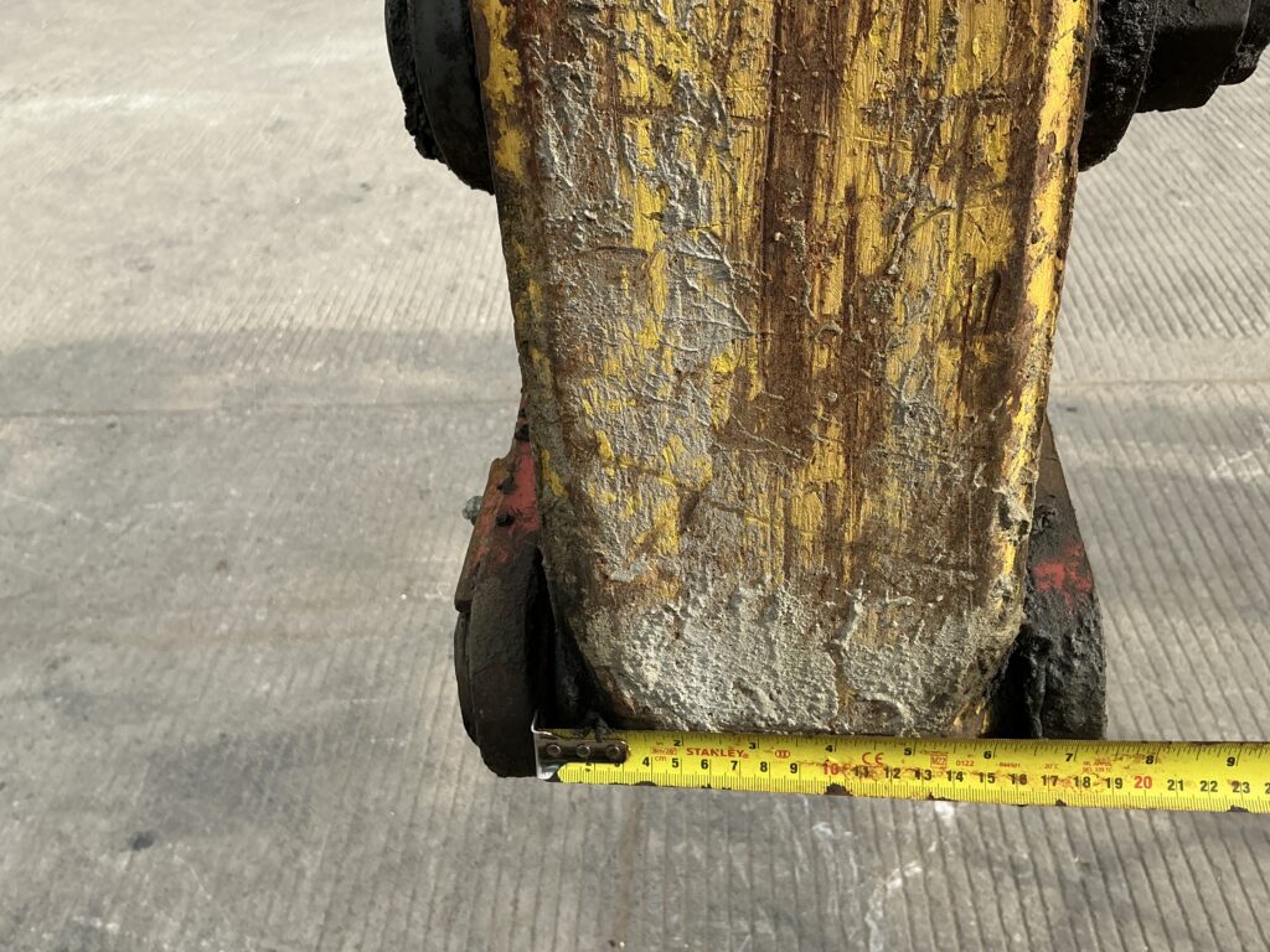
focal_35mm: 28
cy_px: 476
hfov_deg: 63.4
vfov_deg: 49.7
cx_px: 635
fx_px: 1027
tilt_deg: -40.7
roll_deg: +6.4
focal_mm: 3
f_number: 1.8
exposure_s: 1/657
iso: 25
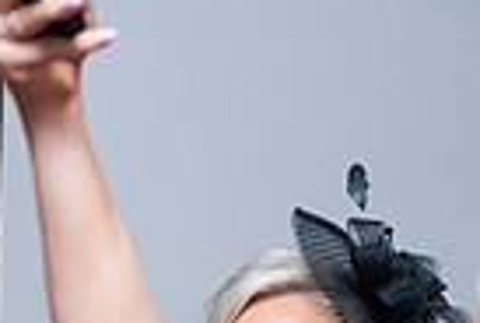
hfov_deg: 7.6
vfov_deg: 5.2
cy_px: 634
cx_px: -350
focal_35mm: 262
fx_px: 3501
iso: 1250
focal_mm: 62
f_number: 3.5
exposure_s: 1/160
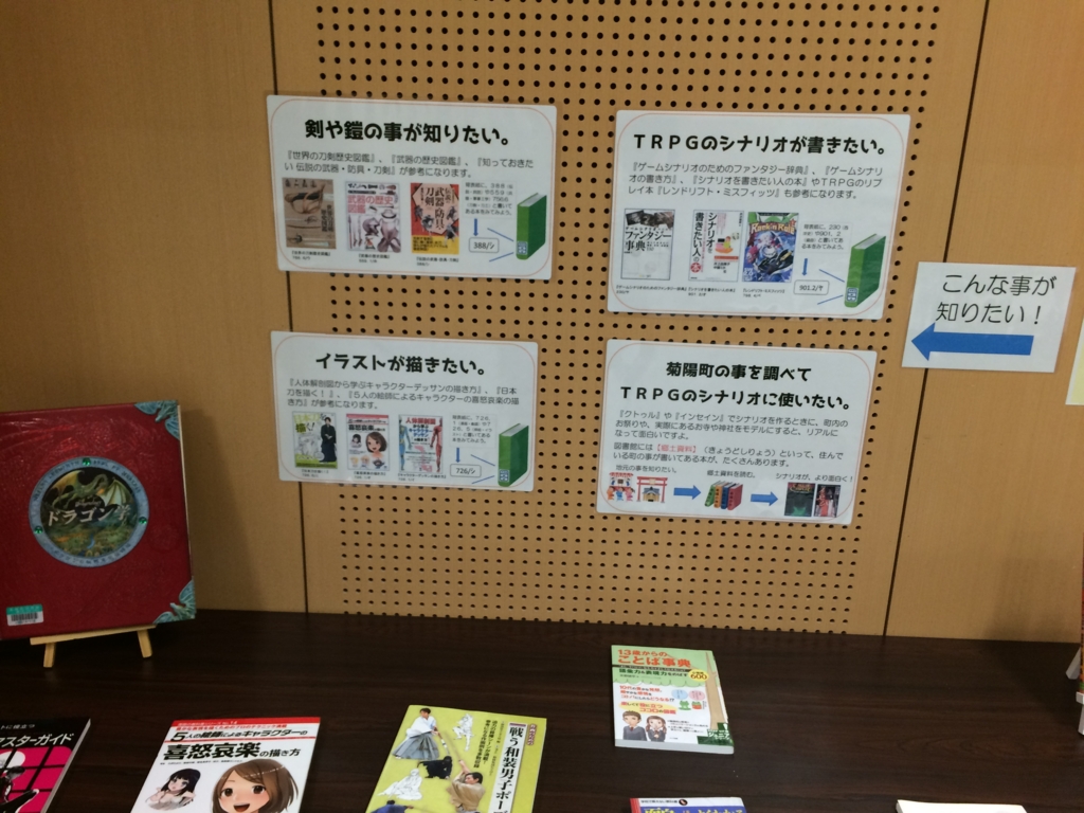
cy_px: 406
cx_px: 542
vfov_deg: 48.2
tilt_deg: -17.4
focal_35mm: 29
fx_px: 908
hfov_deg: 61.7
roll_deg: -0.7
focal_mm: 4.15
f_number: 2.2
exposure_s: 1/30
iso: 80
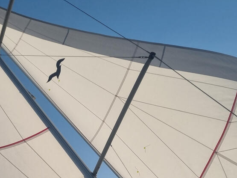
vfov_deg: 23.3
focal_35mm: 60
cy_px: 180
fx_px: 411
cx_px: 41
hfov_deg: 31.2
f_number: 1.8
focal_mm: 5.4
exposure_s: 1/7840
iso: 50
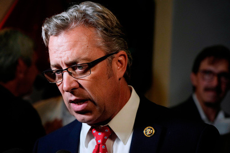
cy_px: 76
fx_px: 562
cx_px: 115
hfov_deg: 23.1
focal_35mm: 88
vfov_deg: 15.5
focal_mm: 88
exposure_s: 1/400
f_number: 4
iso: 3200
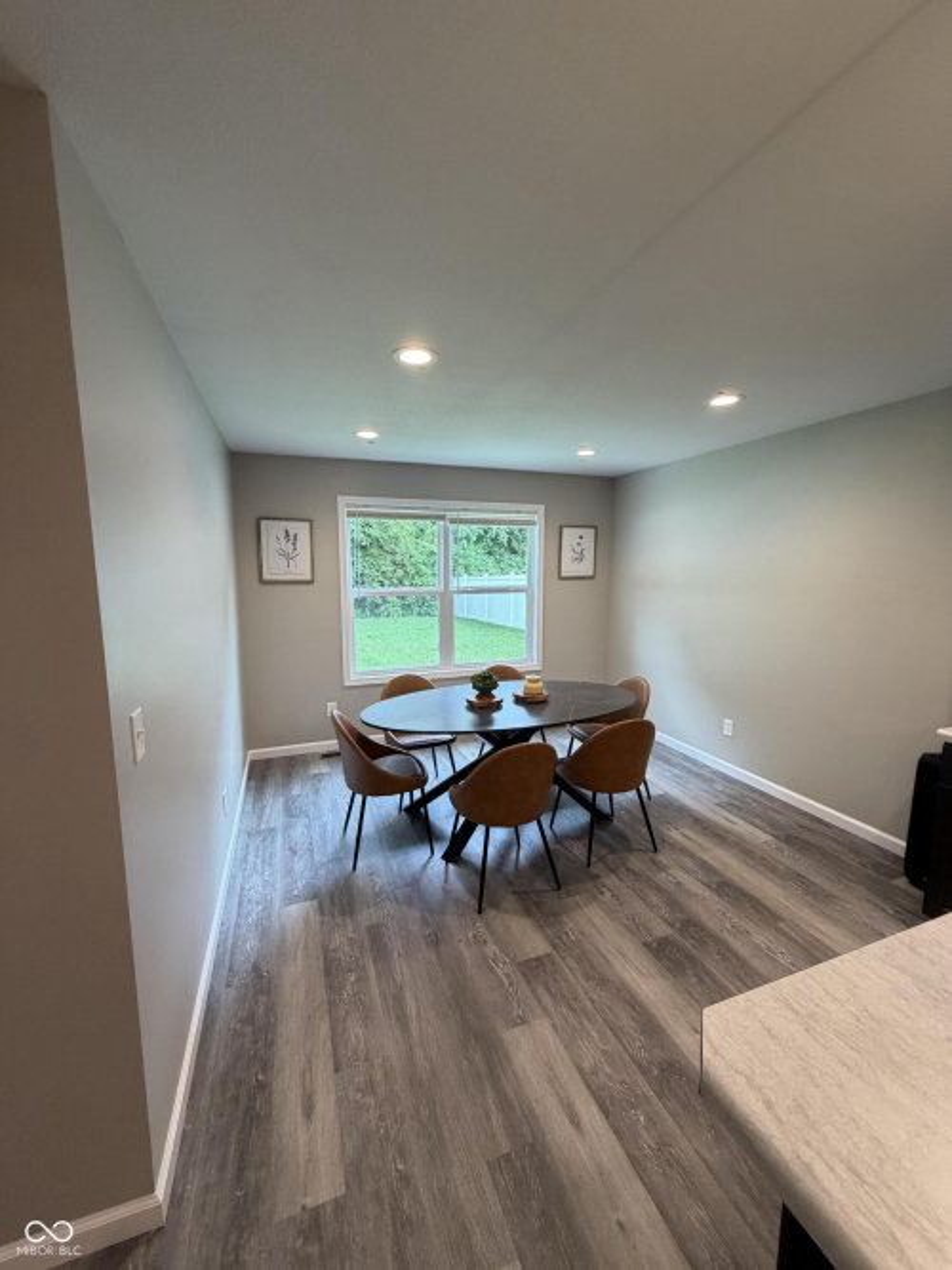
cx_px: 476
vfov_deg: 102.1
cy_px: 635
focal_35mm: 14
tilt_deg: -8.3
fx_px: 514
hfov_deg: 85.7
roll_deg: -0.7
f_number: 2.2
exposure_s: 1/120
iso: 250
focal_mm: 2.22
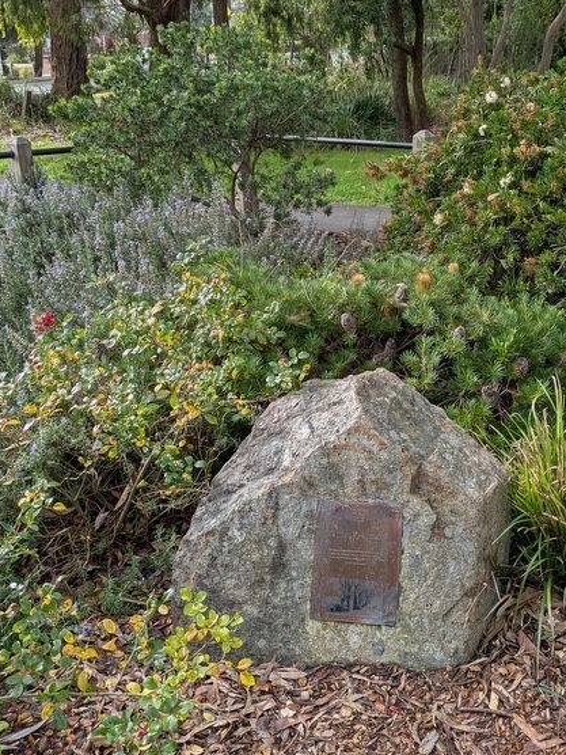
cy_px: 280
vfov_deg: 50.8
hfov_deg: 39.2
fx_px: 785
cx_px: 379
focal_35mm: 36
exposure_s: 1/404
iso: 45
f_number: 1.89
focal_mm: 5.43
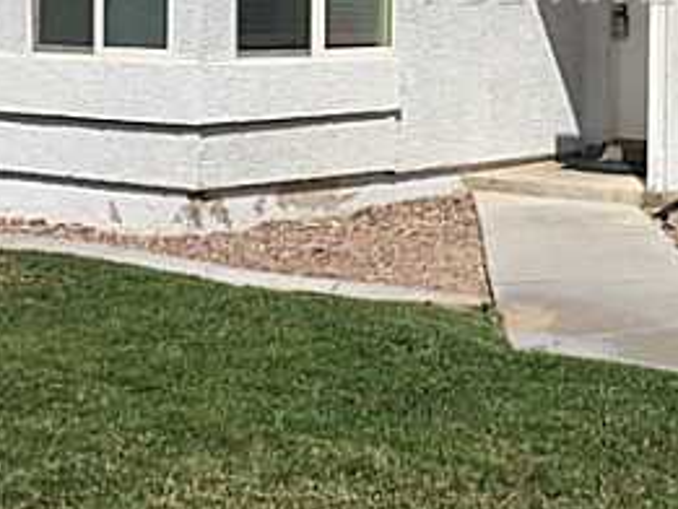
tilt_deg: -0.5
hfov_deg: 21.5
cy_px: -16
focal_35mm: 89
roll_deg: -0.4
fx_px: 1744
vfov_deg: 16.2
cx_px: 603
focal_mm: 4.15
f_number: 2.2
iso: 32
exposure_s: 1/5650
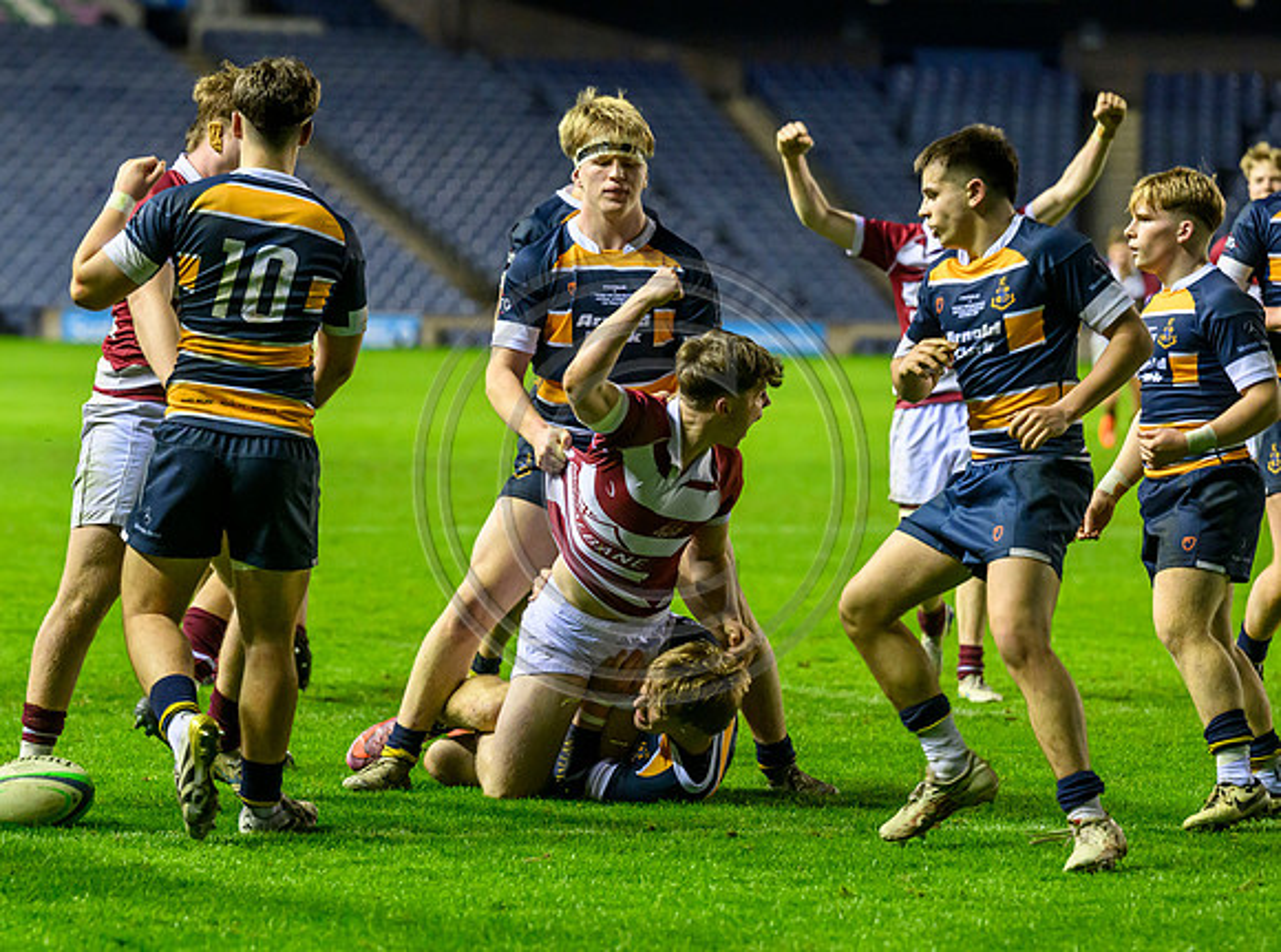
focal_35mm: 244
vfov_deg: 6.1
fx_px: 8990
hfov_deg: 8.1
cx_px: 546
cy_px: 617
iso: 3200
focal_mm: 175
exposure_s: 1/500
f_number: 4
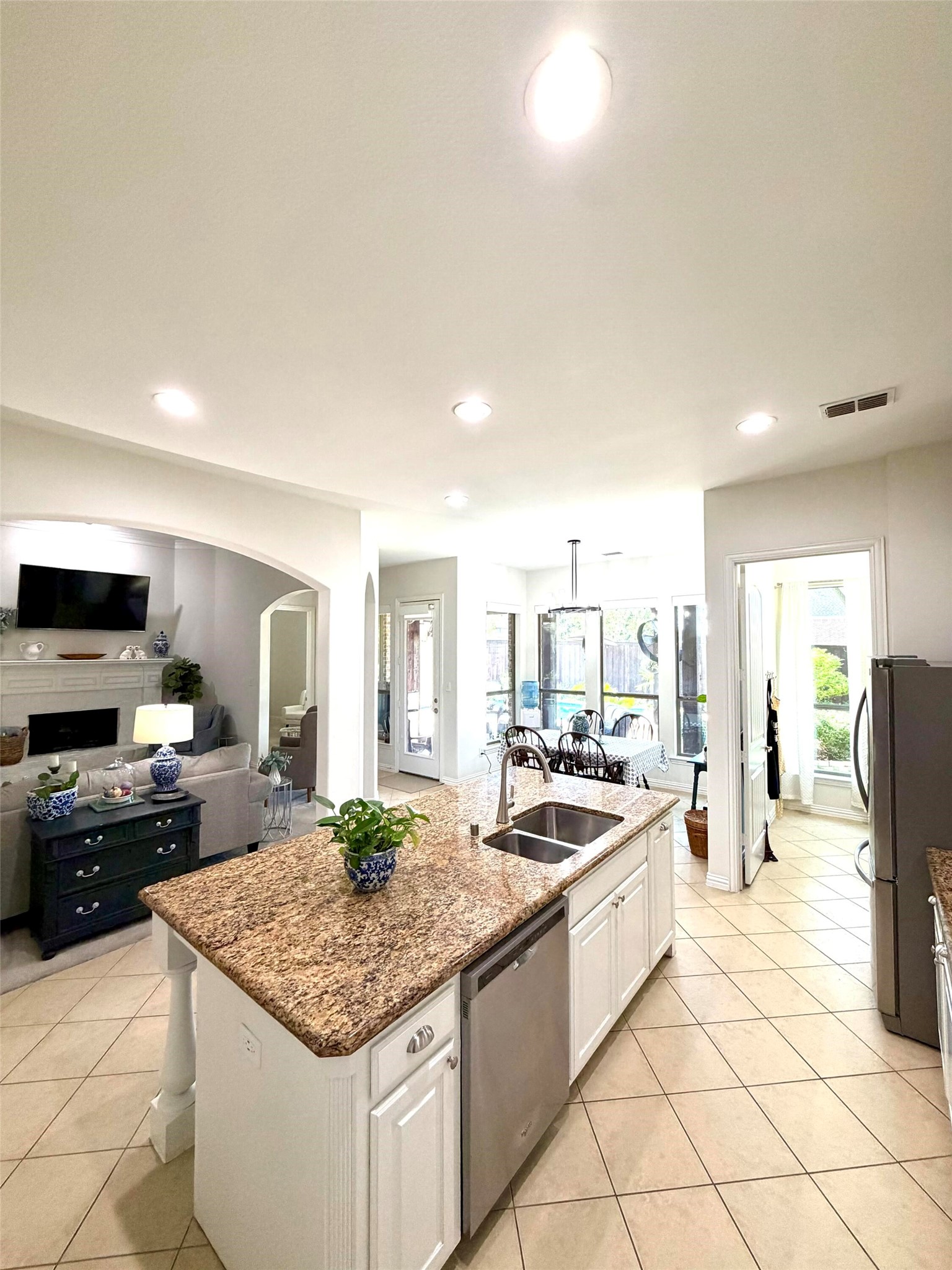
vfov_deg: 102.1
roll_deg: +0.1
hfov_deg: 85.7
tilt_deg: +2.1
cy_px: 635
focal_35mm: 14
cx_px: 476
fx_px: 513
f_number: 2.2
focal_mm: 2.22
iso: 250
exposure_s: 1/120
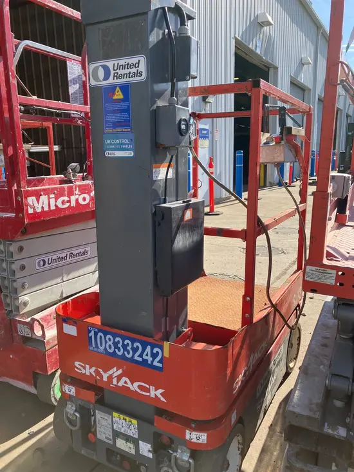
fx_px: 382
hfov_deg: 49.8
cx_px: 177
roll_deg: +1.4
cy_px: 236
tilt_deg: -11.2
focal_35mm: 28
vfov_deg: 63.4
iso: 32
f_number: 1.8
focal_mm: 3.99
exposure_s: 1/1080
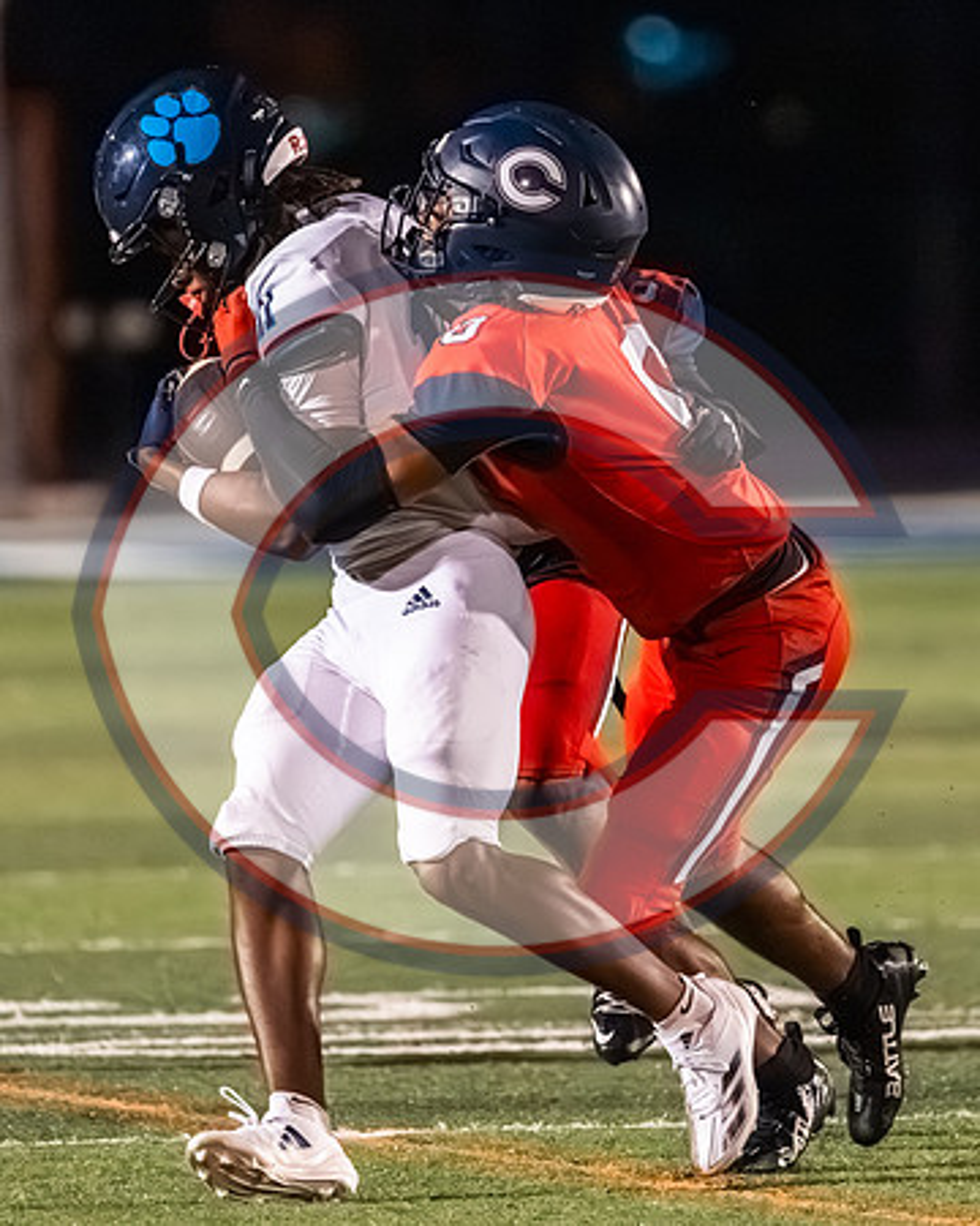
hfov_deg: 2.3
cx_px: 824
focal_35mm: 688
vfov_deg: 2.8
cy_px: 483
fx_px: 24943
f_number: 4.5
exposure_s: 1/1600
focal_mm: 400
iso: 22800
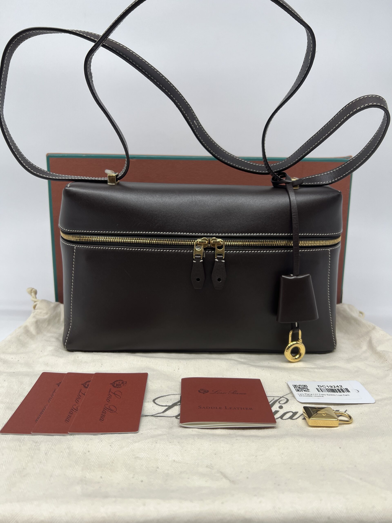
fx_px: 393
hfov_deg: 53.1
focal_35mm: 26
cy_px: 262
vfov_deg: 67.3
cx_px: 196
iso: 50
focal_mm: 5.7
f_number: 1.5
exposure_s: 1/100
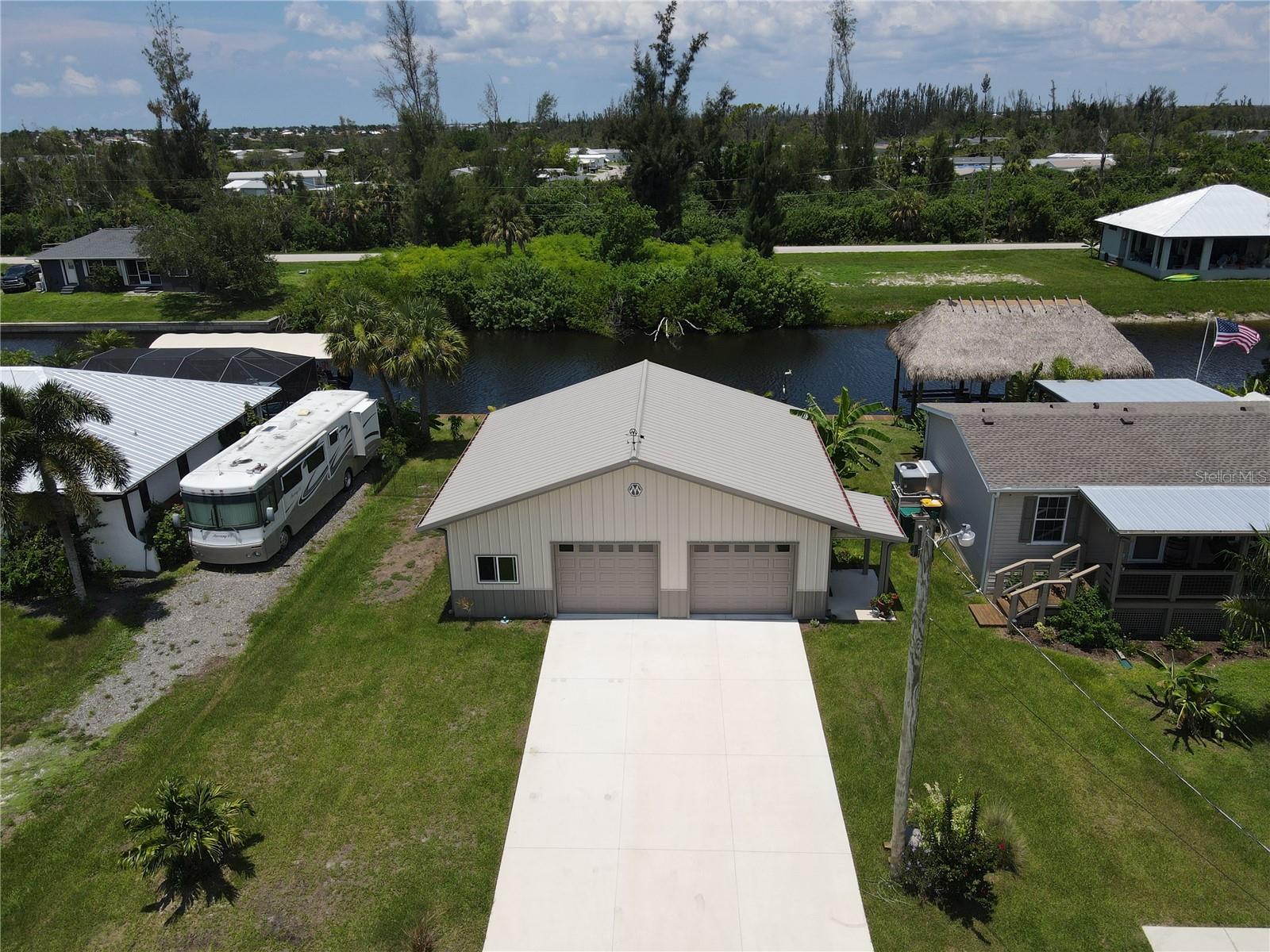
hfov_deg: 71.6
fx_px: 881
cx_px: 635
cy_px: 476
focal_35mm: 24
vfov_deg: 56.8
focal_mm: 4.5
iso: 100
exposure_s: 1/1250
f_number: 2.8
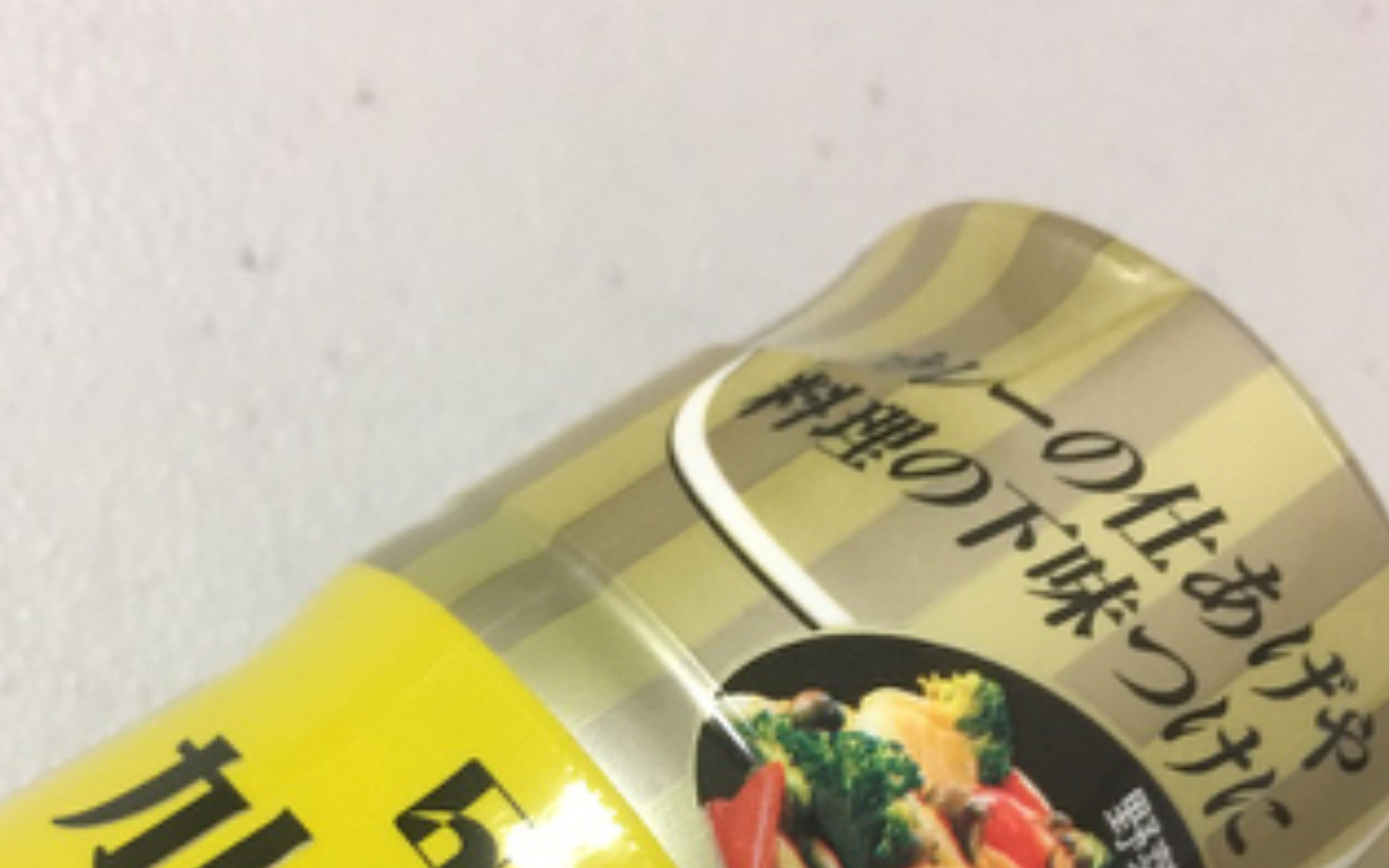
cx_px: 578
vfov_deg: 24.7
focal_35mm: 50
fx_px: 1893
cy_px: 850
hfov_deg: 40.2
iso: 200
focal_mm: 4.15
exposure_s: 1/24
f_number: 2.2
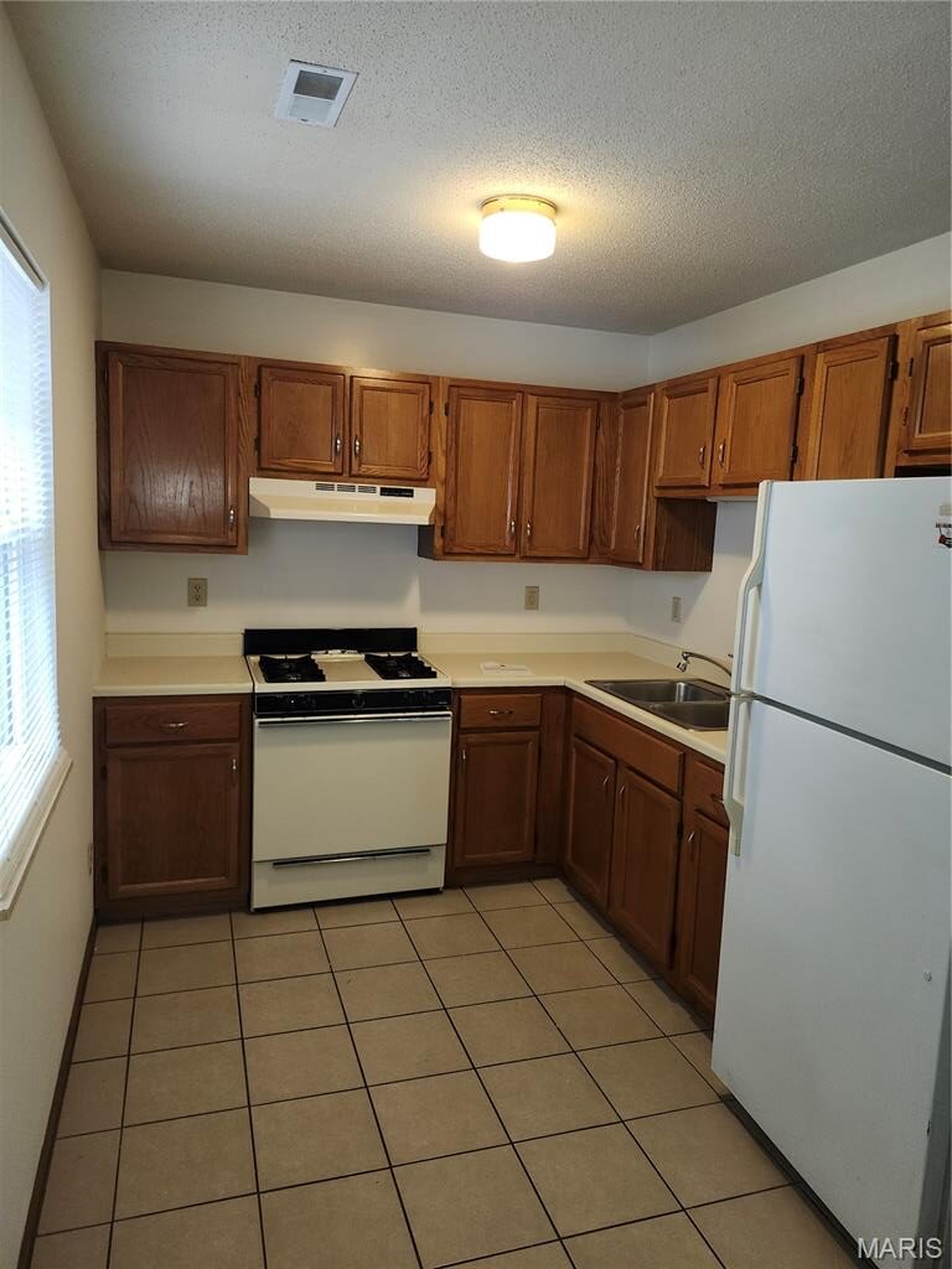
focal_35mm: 23
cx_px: 476
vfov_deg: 73.9
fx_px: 843
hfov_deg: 58.9
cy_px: 634
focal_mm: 5.54
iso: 100
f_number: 1.8
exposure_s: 1/24
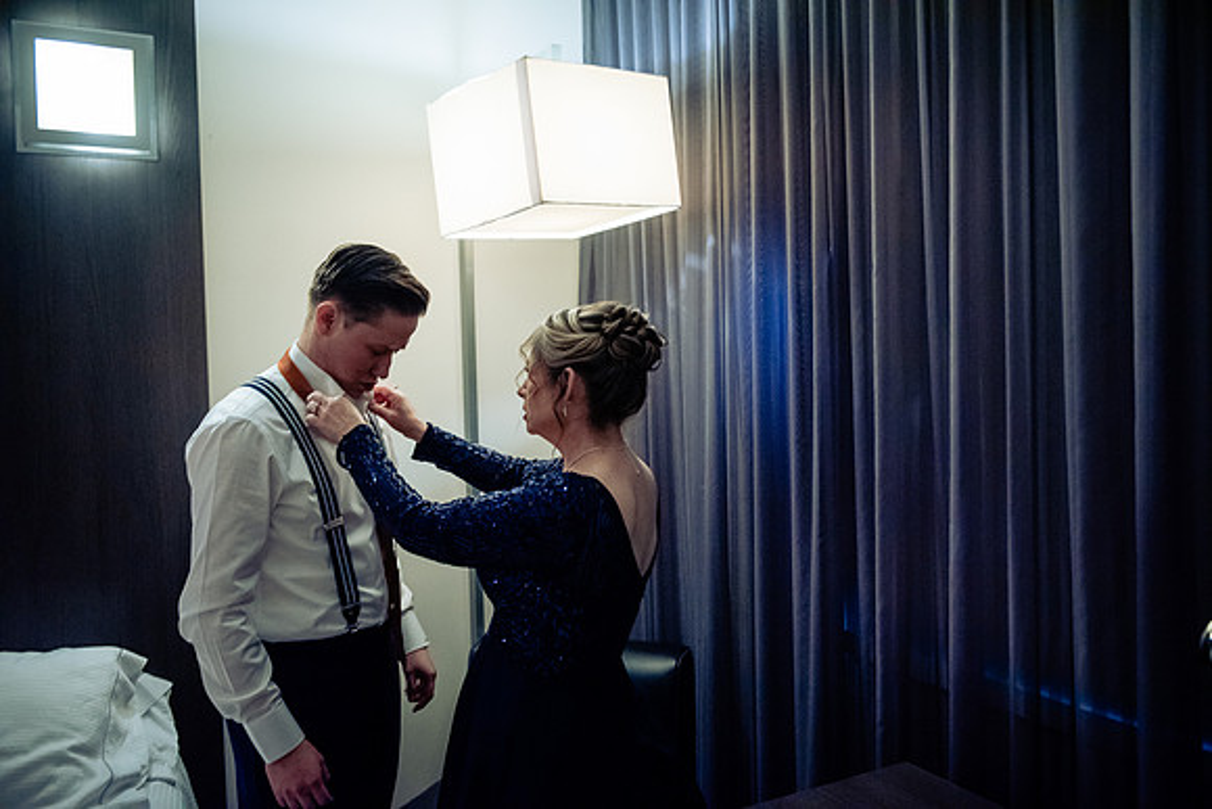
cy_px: 404
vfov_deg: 42.3
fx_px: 1044
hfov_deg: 60.3
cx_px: 606
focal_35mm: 31
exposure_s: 1/100
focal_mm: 31
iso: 3200
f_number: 2.8
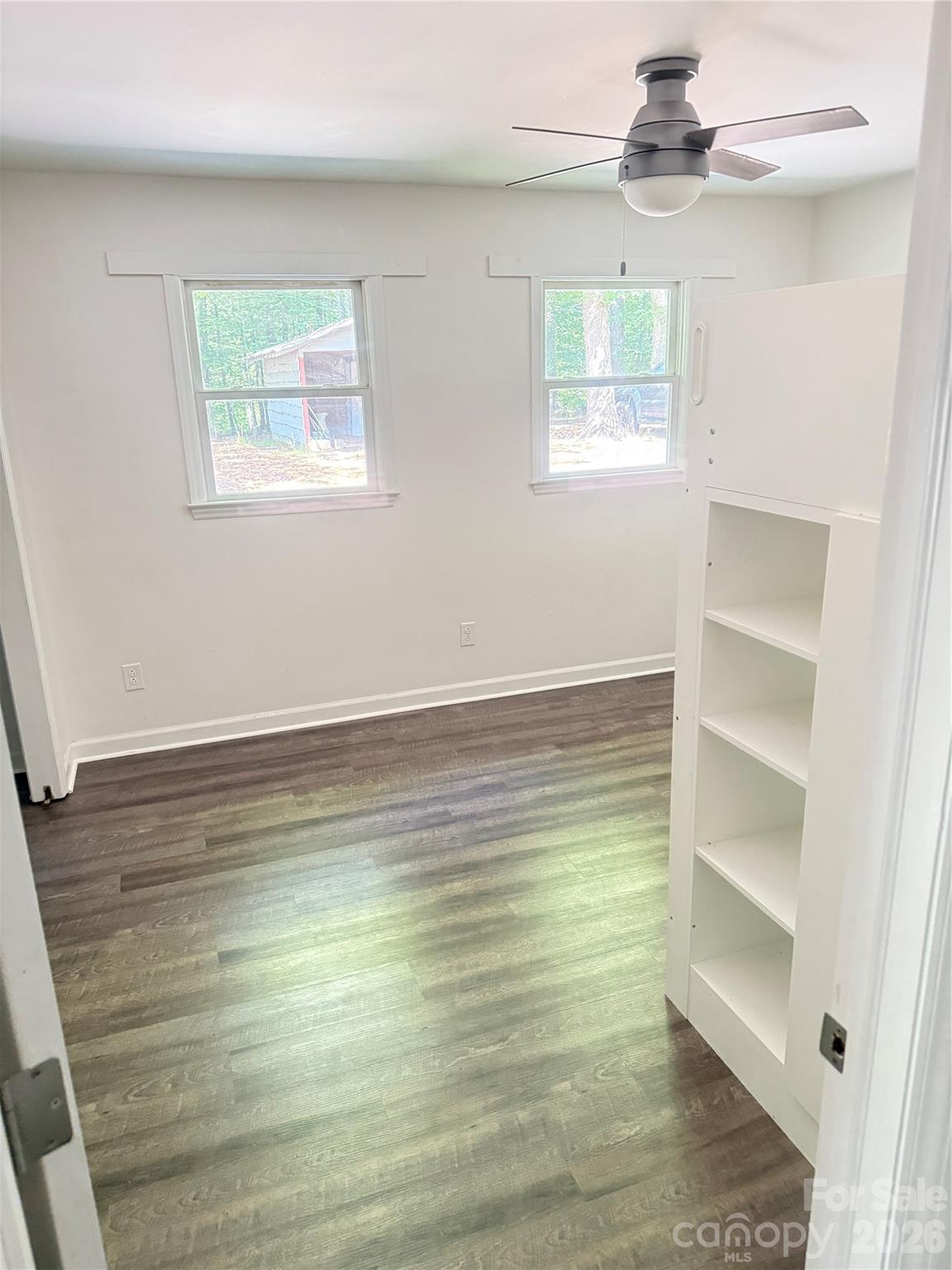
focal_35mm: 24
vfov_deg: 71.6
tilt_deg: -14.1
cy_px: 635
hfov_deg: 56.8
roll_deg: +2.3
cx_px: 476
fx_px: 880
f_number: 1.78
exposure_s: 1/59
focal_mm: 6.76
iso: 800
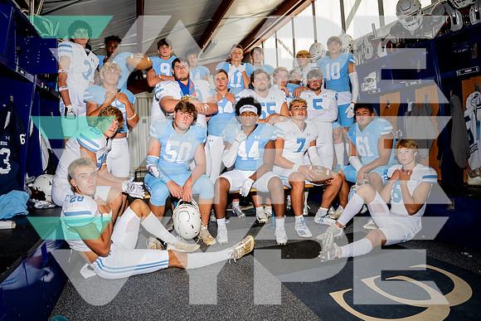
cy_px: 159
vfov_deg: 54.6
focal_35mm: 23
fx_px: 311
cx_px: 238
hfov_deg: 75.4
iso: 1250
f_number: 11
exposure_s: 1/250
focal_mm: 20
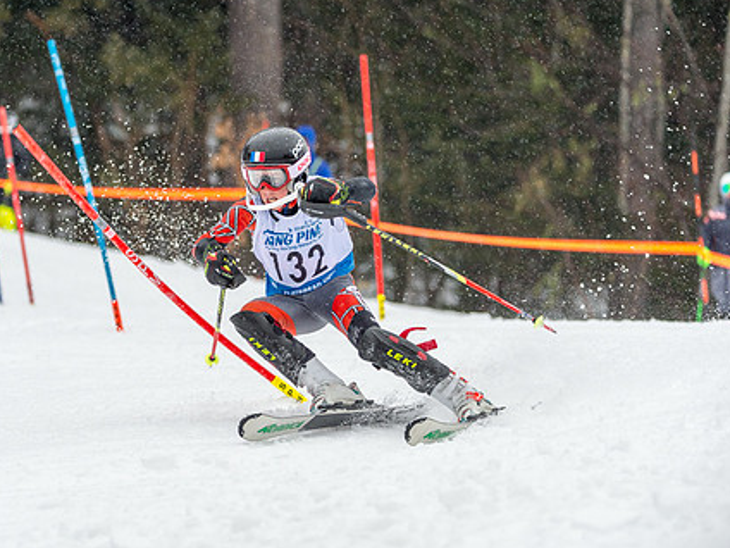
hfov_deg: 6.9
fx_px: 6095
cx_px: 288
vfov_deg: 5.1
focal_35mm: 289
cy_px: 265
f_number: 5.6
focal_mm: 220
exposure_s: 1/800
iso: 800
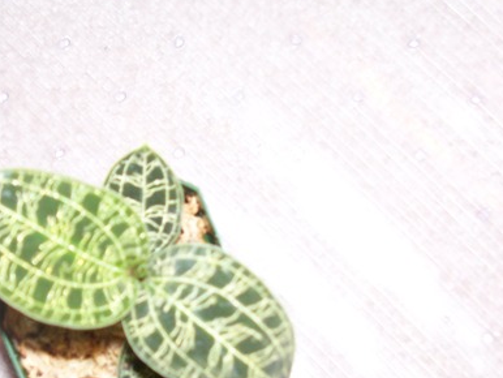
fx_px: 843
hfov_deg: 32.7
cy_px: 306
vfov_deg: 24.8
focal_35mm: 58
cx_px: 134
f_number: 2.8
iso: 140
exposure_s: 1/60
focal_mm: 6
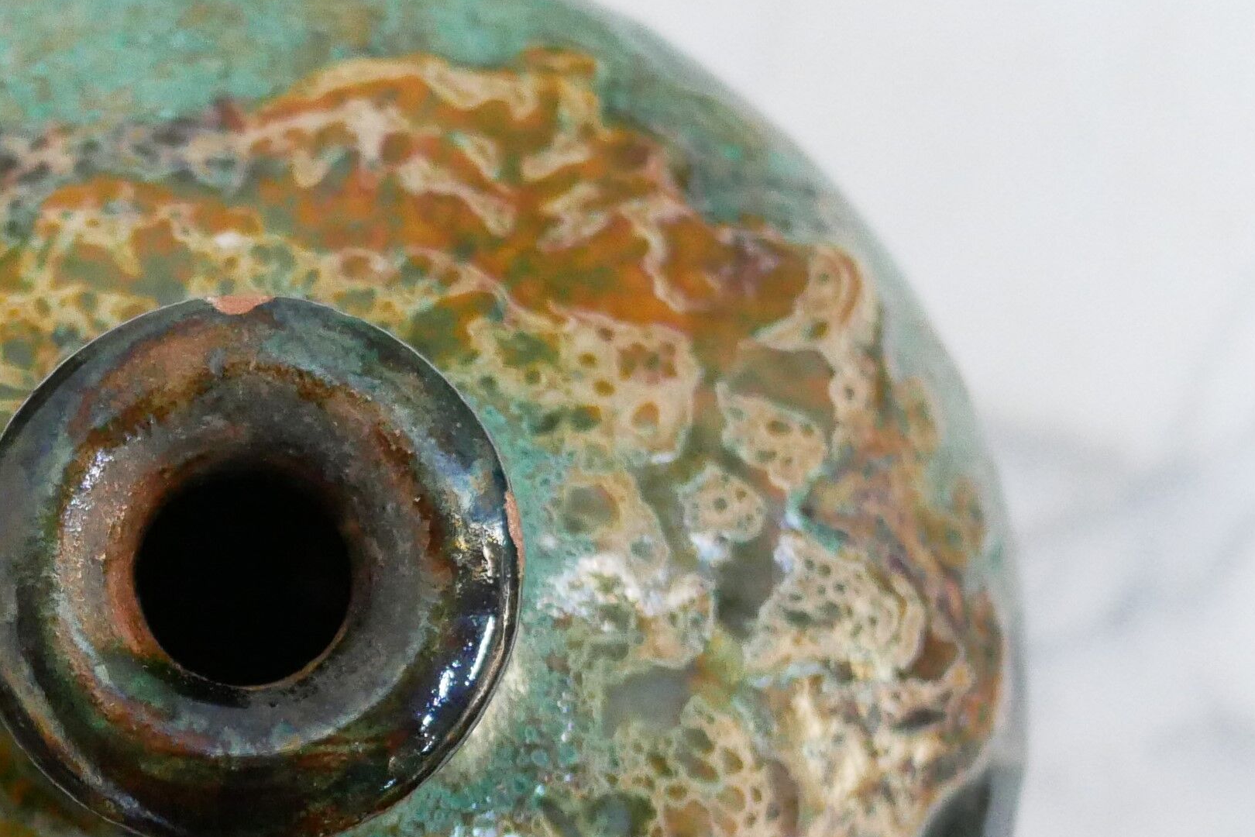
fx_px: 4113
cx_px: 117
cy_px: 832
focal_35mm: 118
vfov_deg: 11.5
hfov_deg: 17.1
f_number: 1.7
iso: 2000
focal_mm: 20
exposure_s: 1/60
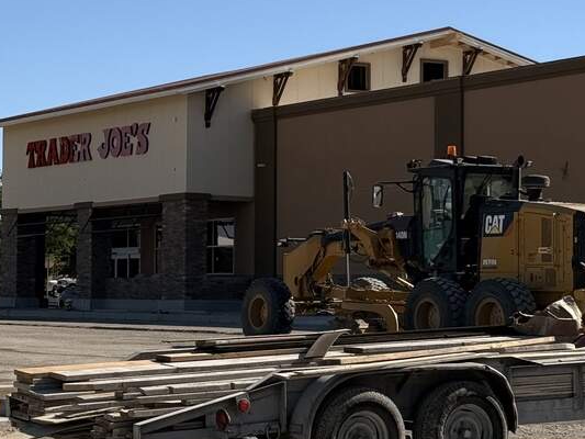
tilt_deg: +3.3
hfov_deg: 18.1
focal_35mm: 108
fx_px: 1826
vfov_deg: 13.7
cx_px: 158
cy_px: 205
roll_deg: -0.6
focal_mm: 6.76
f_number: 1.78
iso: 100
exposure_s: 1/8772
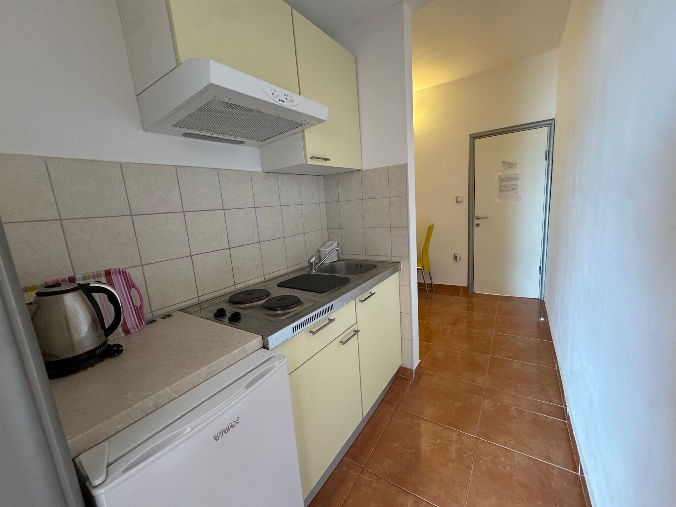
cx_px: 338
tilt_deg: -10.2
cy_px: 254
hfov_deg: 102.1
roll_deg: +3.5
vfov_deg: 85.7
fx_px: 273
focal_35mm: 14
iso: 400
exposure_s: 1/50
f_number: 2.2
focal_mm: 2.22
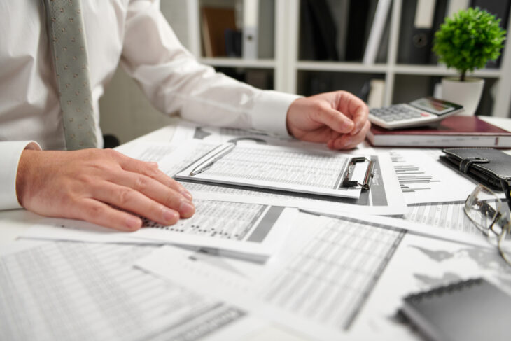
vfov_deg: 42.3
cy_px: 170
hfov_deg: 60.3
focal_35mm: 31
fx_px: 440
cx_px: 256
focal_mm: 31
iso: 200
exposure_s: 1/100
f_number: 2.8
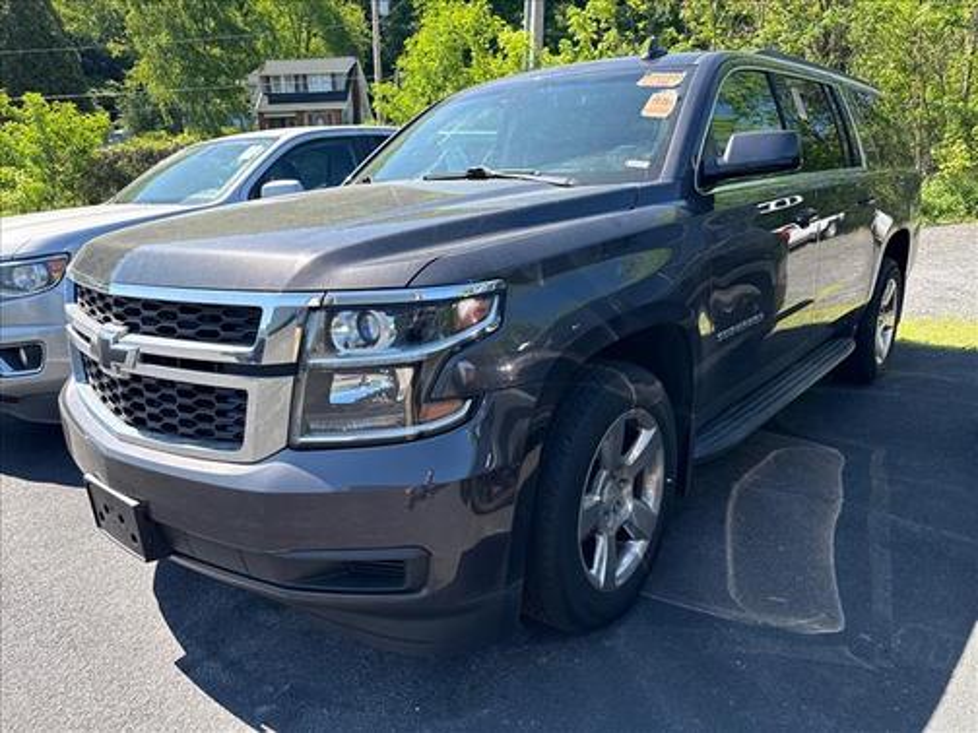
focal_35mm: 24
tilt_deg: -12.0
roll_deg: +2.0
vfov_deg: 56.8
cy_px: 366
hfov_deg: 71.6
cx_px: 489
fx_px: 678
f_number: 1.78
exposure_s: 1/1292
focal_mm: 6.76
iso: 100
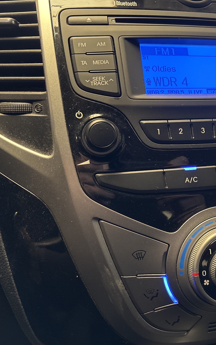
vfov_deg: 52.7
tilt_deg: -24.9
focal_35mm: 37
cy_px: 173
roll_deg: -3.8
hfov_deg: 32.8
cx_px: 191
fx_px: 348
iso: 640
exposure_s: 1/33
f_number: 1.6
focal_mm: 5.96
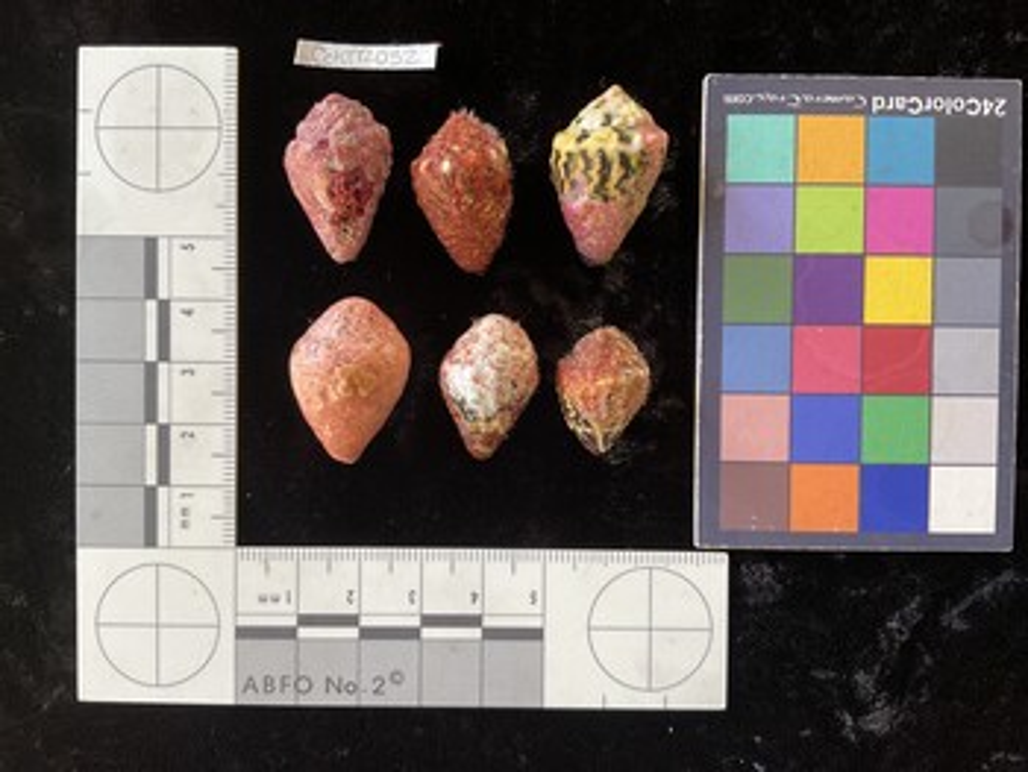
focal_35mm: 29
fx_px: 862
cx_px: 514
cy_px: 386
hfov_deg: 61.6
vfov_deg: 48.3
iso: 80
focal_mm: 3
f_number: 1.8
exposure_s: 1/60
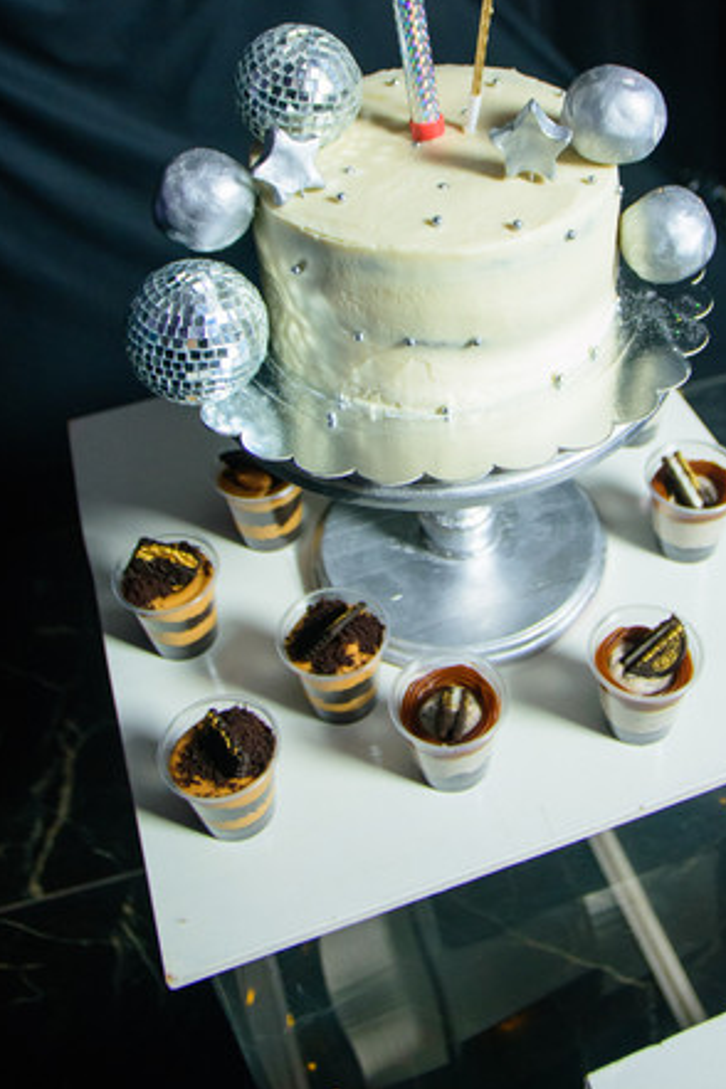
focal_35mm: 37
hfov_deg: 35.7
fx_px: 1119
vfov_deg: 50.7
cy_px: 343
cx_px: 456
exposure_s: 1/100
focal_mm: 17
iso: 1250
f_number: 2.8
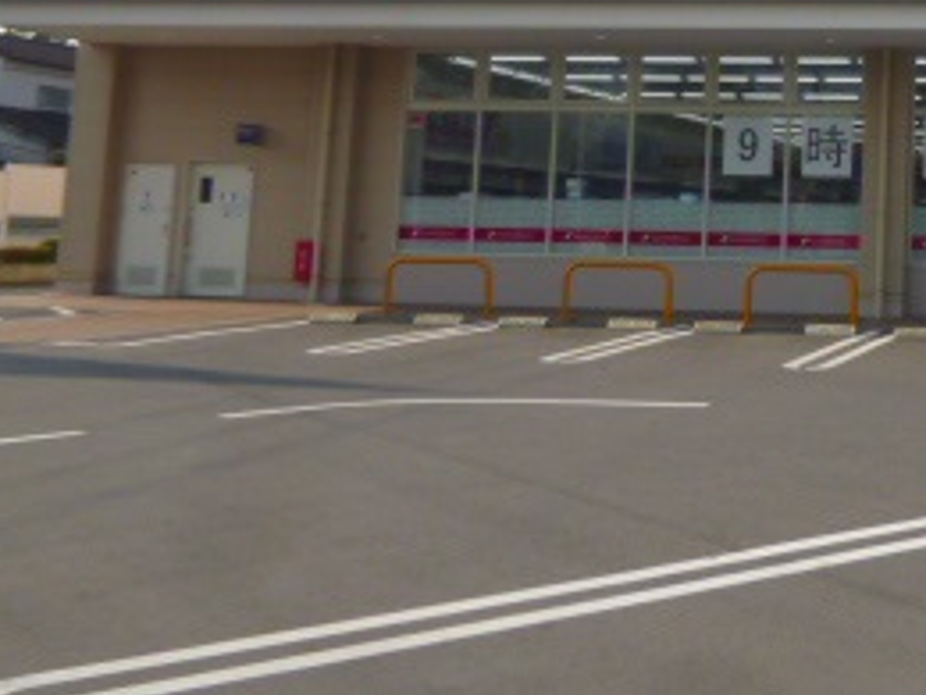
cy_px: -36
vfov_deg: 23.5
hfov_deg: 29.2
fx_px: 1578
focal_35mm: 59
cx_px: 1044
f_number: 8
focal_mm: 4.3
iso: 100
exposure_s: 1/200
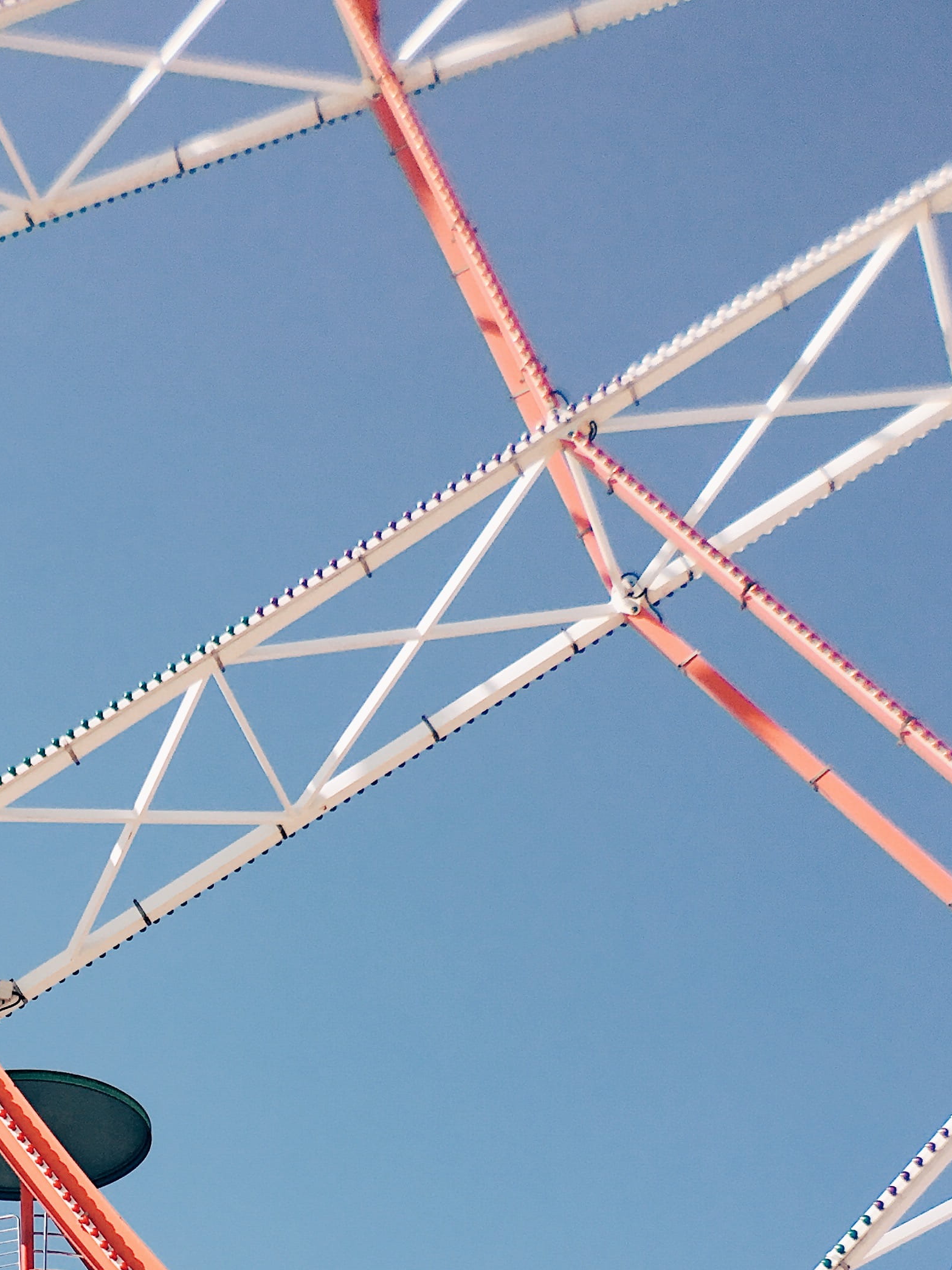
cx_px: 80
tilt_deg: +28.8
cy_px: 1163
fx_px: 2053
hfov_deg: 25.2
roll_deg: +0.8
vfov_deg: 32.5
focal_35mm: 56
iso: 25
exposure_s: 1/1748
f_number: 2.2
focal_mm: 4.15
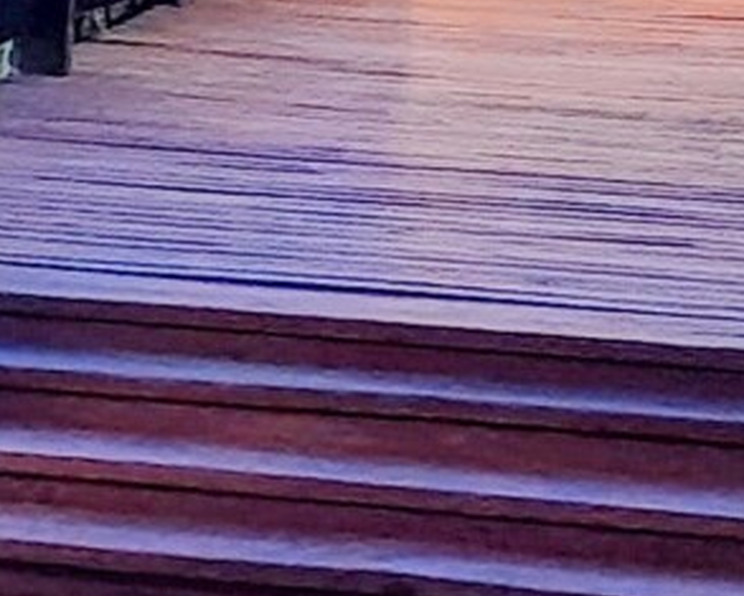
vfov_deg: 7.8
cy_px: -410
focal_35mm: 192
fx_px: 4232
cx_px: -576
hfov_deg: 9.6
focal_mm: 5.56
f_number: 1.8
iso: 5875
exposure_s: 1/10
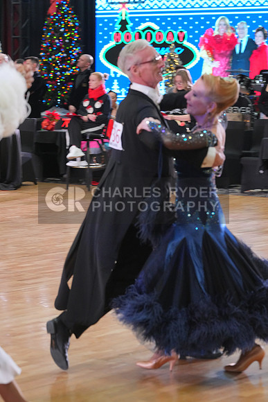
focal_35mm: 127
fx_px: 1417
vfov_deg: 16.1
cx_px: 134
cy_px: 201
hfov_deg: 10.8
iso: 3200
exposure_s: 1/200
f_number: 5.6
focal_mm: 127
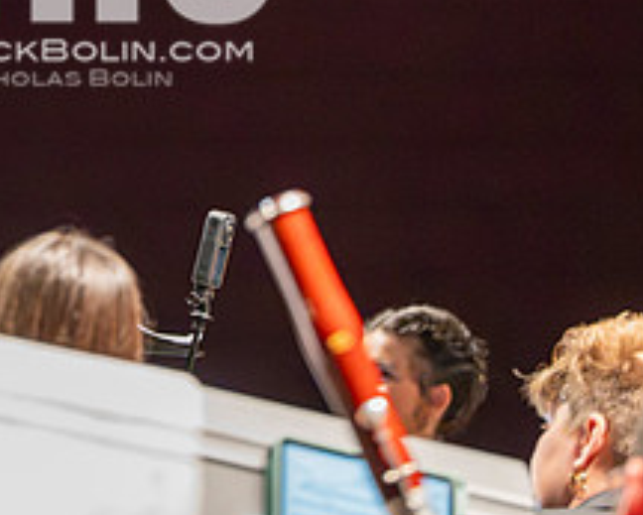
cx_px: 48
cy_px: -55
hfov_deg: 4.6
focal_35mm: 416
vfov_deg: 3.7
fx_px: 7920
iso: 16000
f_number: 2.8
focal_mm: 165
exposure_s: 1/640
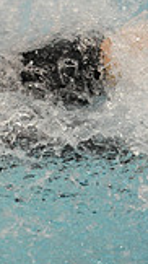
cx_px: -272
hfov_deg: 4.5
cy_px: 39
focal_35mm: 262
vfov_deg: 8.2
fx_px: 1830
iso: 6400
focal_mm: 70
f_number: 2.8
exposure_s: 1/640
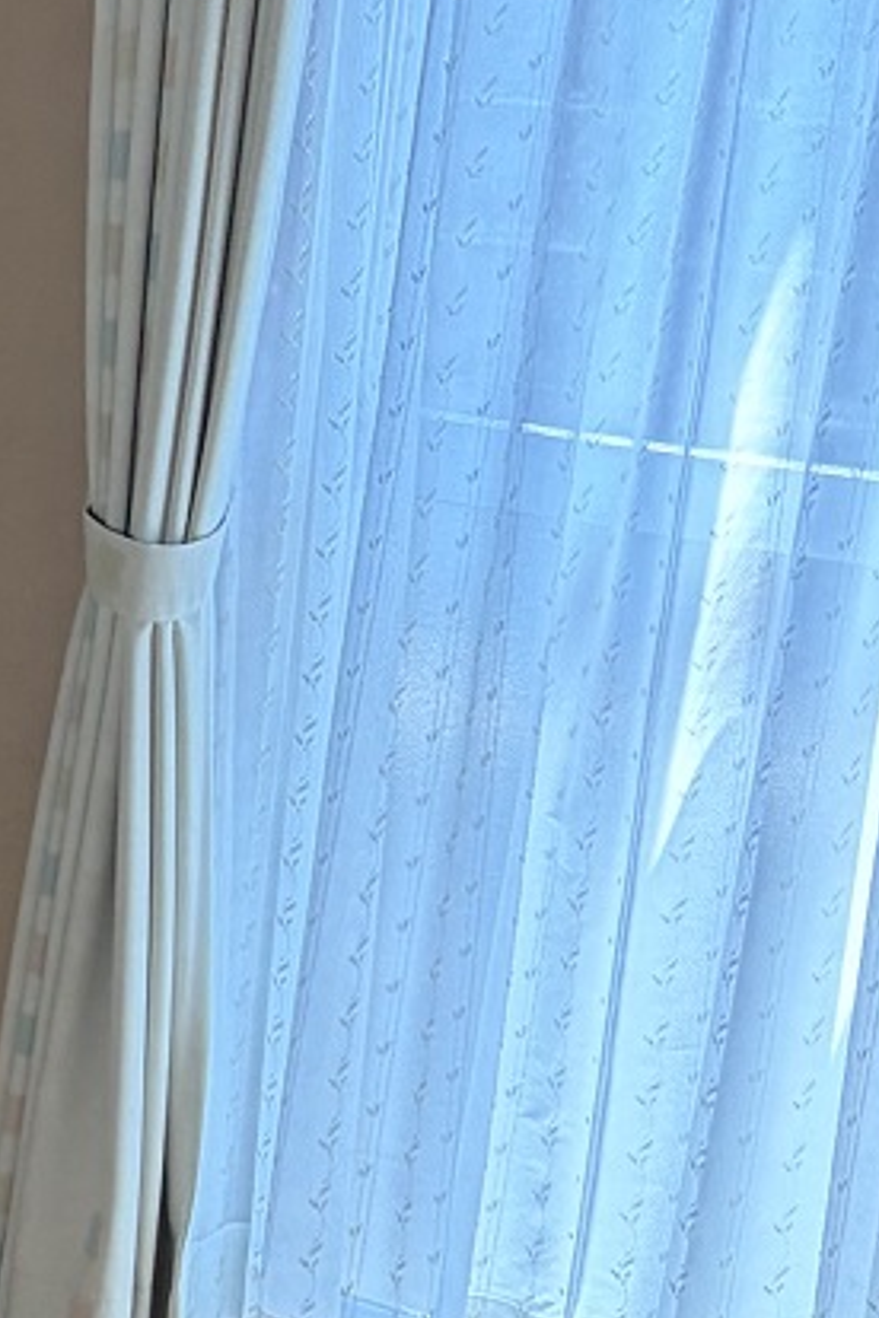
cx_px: -1089
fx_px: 4102
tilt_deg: -22.9
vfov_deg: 18.0
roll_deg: +2.6
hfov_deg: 10.8
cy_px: 1200
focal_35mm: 112
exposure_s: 1/60
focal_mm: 5.96
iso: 125
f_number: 1.6
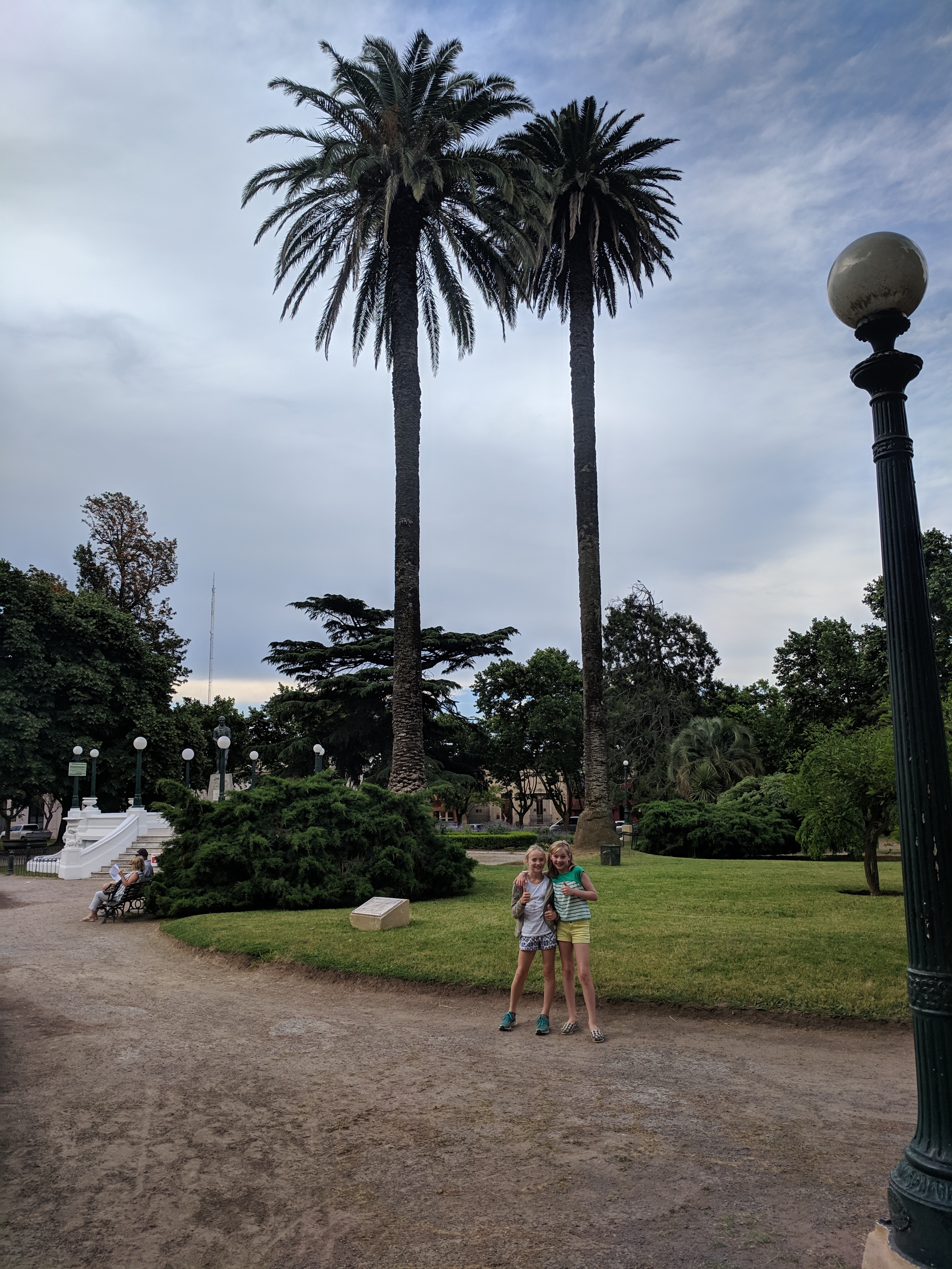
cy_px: 634
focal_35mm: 26
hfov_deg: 53.1
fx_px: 953
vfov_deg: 67.3
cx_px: 476
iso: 50
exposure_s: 1/861
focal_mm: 4.67
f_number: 2
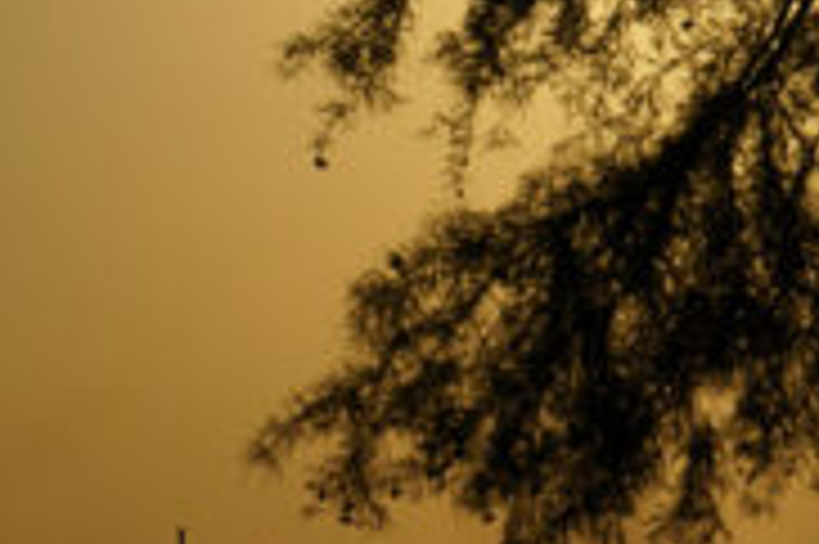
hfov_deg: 4.4
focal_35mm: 470
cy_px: 180
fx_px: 10683
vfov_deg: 2.9
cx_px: -225
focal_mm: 114
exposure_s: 1/2500
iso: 160
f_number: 10
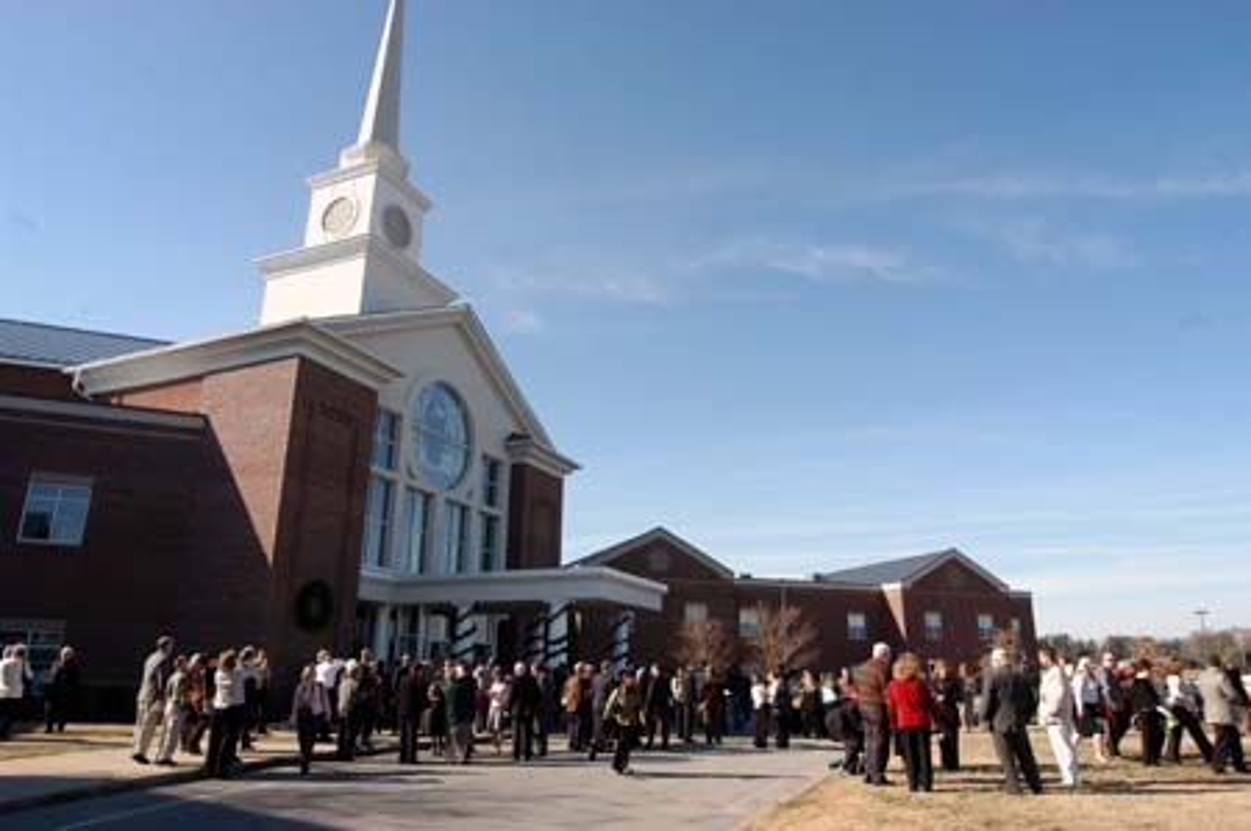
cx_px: 626
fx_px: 781
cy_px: 416
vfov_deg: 56.0
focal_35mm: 22
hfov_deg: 77.4
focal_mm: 15
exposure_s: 1/800
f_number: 7.1
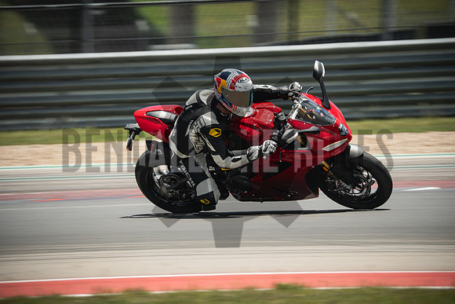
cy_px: 152
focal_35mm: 600
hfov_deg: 3.4
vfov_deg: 2.3
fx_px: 7585
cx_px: 228
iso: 160
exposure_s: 1/250
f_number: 7.1
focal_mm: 400
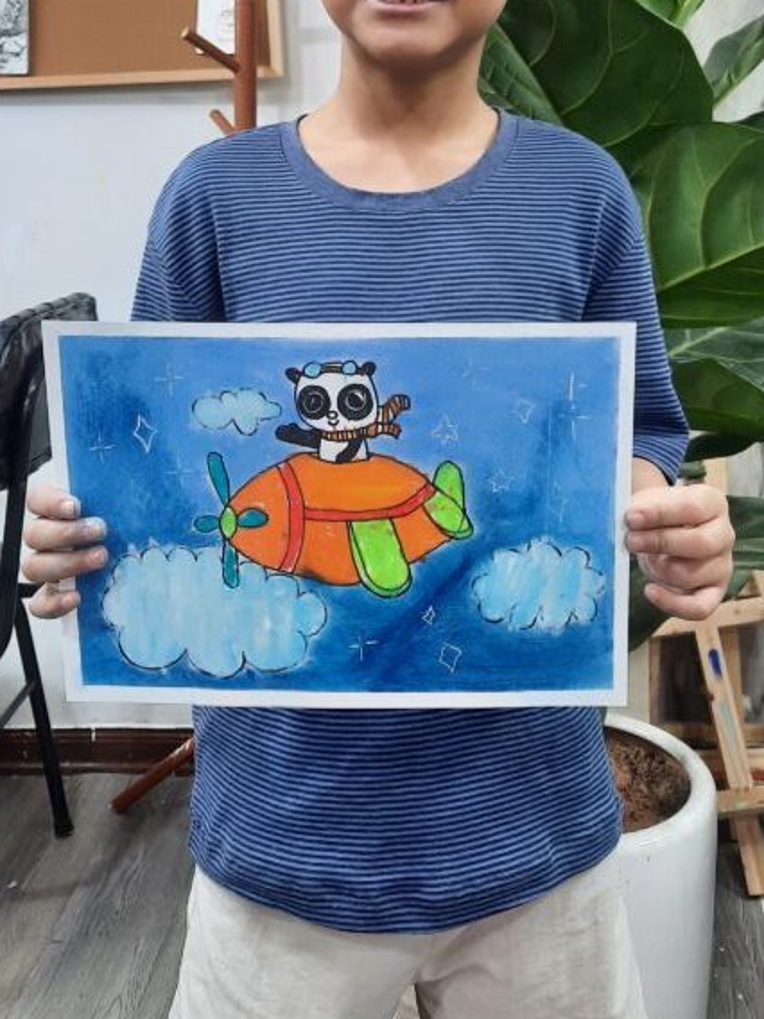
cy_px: 213
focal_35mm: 44
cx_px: 418
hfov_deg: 32.9
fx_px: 1295
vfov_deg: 41.2
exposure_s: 1/50
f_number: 2
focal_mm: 4.6
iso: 160
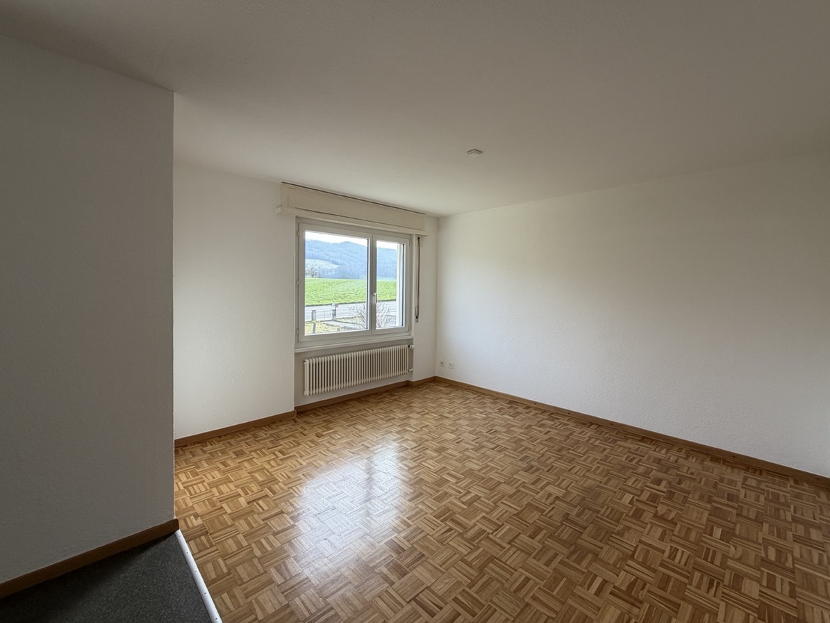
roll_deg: -0.3
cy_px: 298
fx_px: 360
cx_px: 440
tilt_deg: -1.2
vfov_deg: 81.7
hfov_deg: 98.1
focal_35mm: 15
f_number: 2.2
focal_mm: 2.22
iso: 80
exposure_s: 1/121
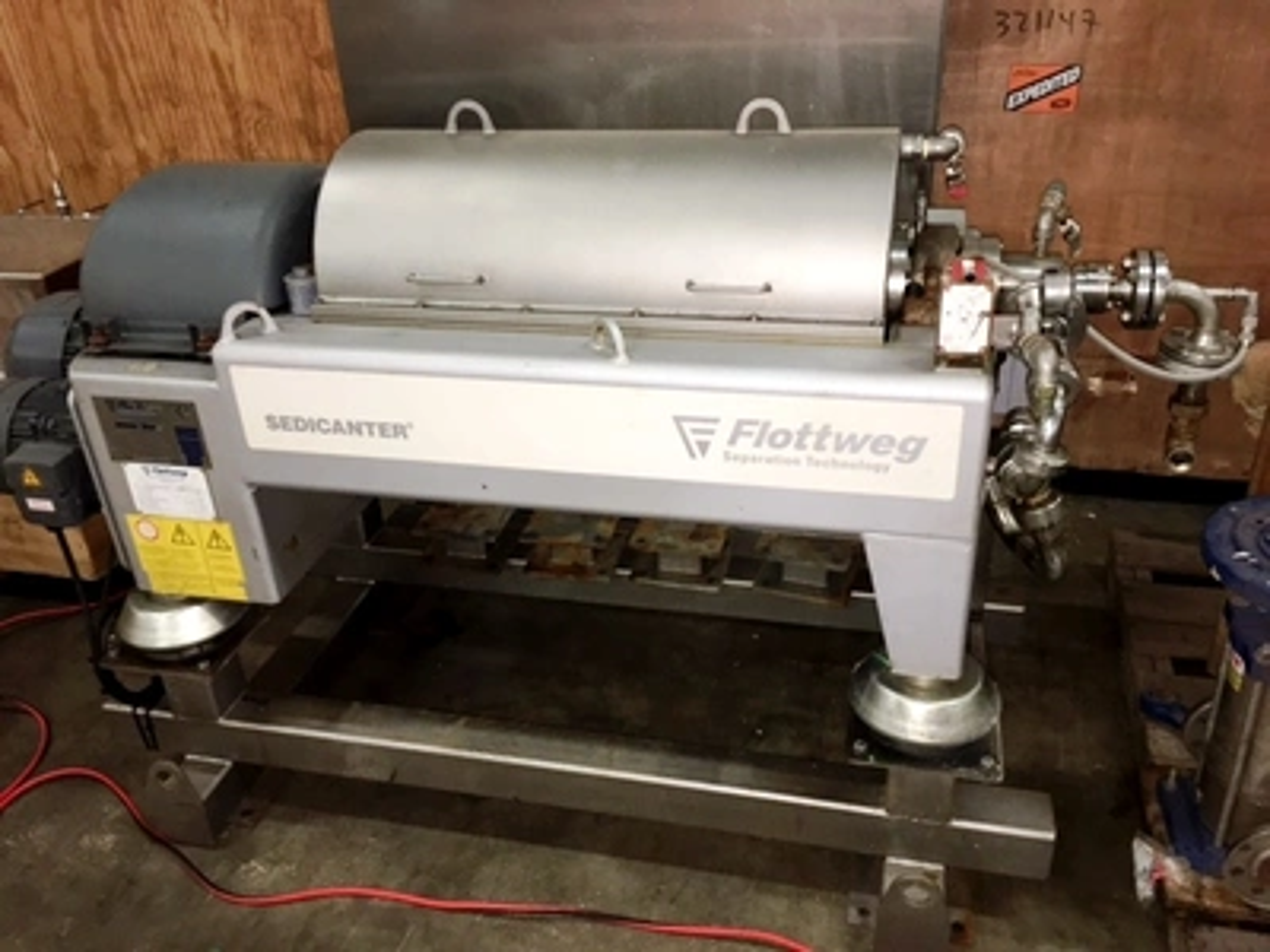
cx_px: 635
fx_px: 1064
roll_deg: +4.5
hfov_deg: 61.7
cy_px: 476
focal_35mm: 29
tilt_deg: -29.0
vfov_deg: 48.2
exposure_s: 1/16
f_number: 2.2
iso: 125
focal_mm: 4.15
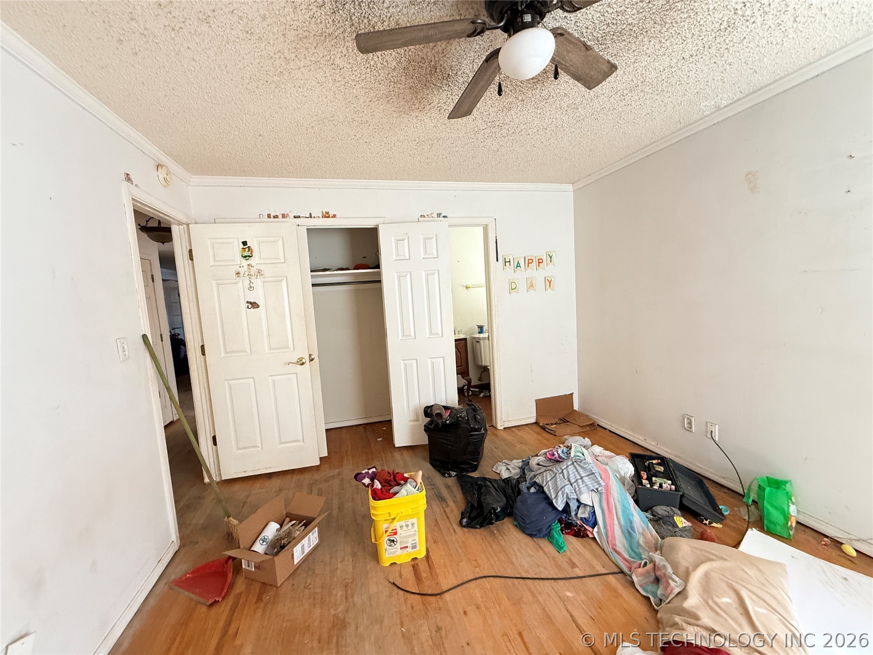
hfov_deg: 102.1
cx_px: 436
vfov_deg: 85.7
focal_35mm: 14
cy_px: 328
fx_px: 353
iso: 500
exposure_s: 1/60
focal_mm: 2.22
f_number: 2.2
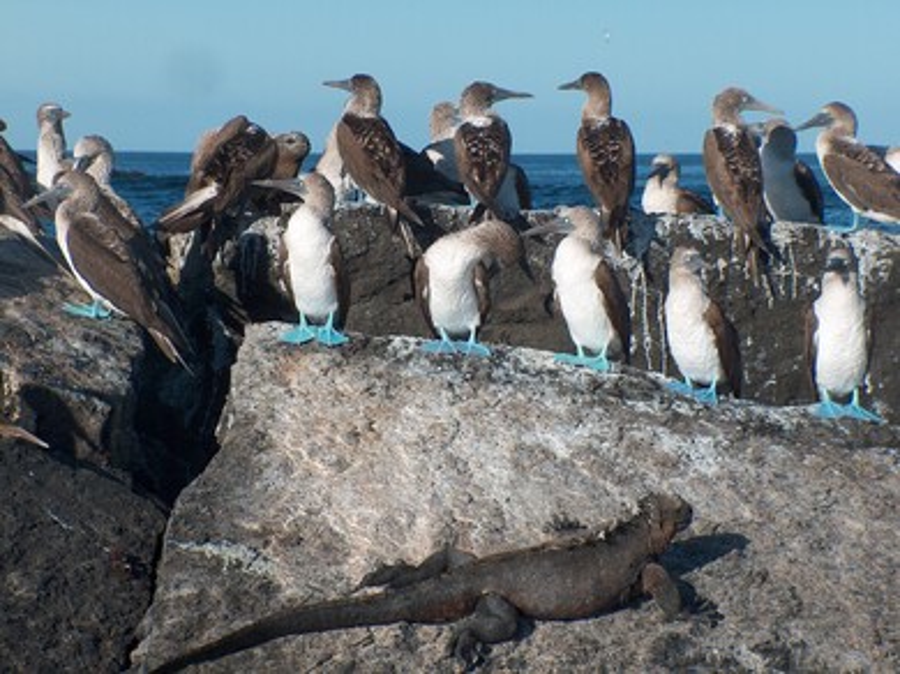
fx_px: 4833
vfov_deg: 8.0
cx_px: 450
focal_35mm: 186
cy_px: 337
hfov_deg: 10.6
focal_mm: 38.22
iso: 100
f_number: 6.1
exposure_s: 1/448
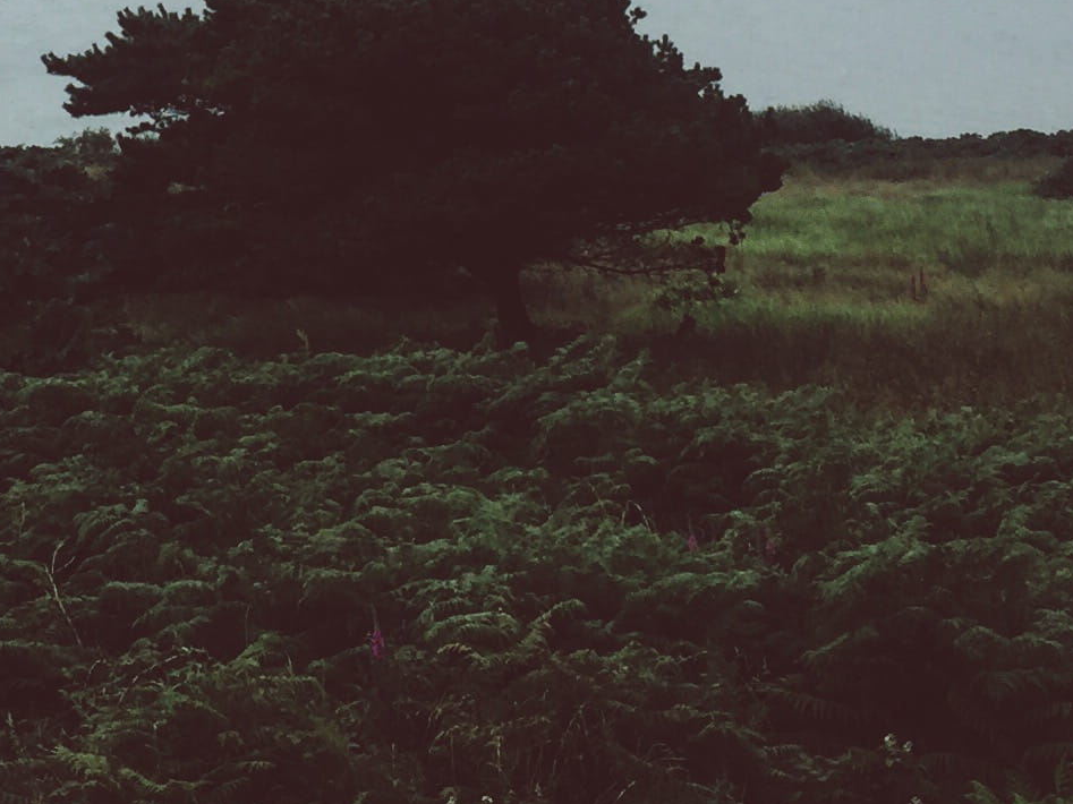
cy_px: -123
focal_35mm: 100
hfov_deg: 19.5
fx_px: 3099
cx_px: 308
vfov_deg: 14.4
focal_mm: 4.15
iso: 32
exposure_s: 1/920
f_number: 2.2
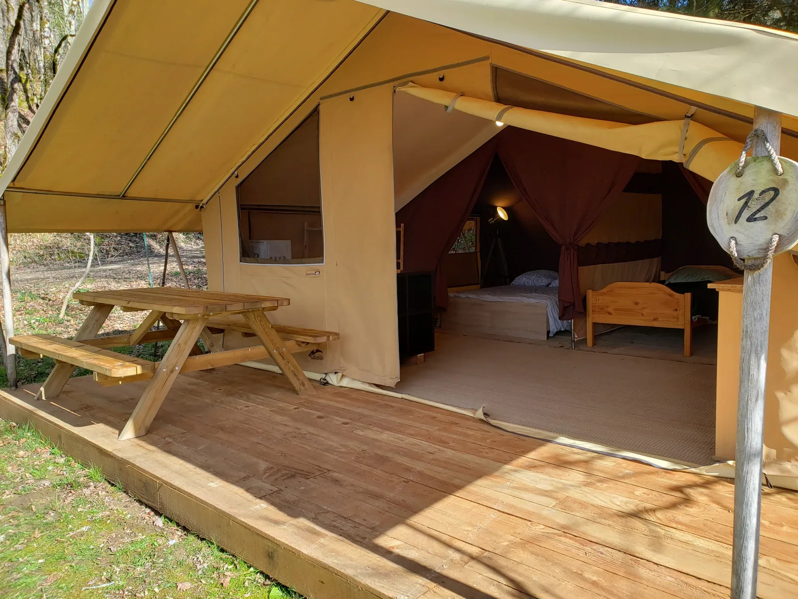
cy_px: 300
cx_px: 399
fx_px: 599
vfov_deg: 53.1
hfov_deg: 67.3
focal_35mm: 26
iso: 50
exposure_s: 1/271
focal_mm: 4.3
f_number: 2.4
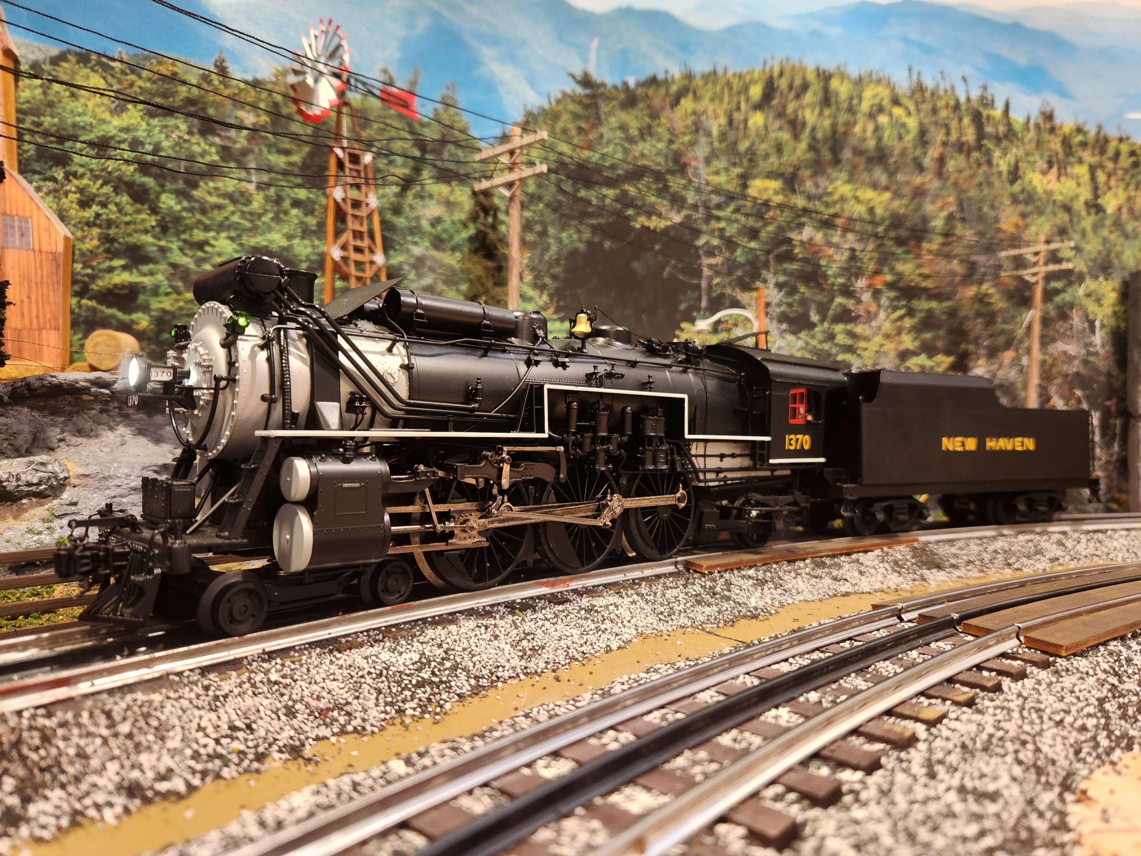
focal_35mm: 23
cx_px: 570
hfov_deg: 73.9
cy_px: 428
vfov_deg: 58.9
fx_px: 758
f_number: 1.8
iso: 320
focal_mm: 5.4
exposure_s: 1/30
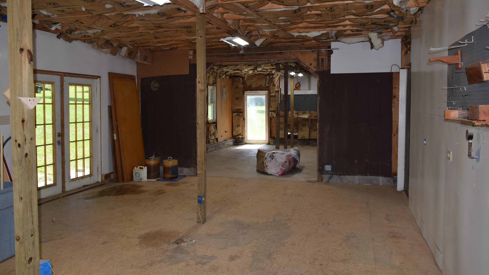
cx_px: 239
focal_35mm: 29
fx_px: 376
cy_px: 119
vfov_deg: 40.1
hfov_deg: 66.1
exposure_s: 1/125
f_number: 5.6
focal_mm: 18
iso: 140
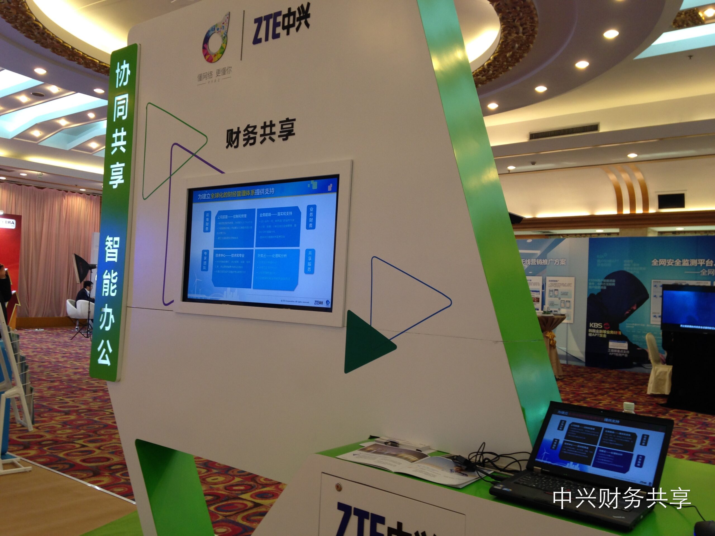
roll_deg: -1.7
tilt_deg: +0.4
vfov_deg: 42.9
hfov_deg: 55.4
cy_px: 268
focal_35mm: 33
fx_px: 682
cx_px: 358
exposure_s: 1/24
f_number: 2.4
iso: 50
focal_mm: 4.12
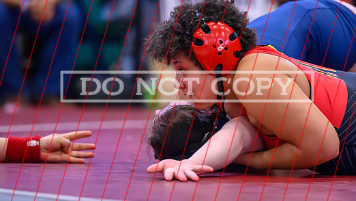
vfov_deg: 4.4
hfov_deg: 7.8
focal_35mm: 278
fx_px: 2625
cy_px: 87
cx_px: 203
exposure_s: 1/640
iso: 10000
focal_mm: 200
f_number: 2.8
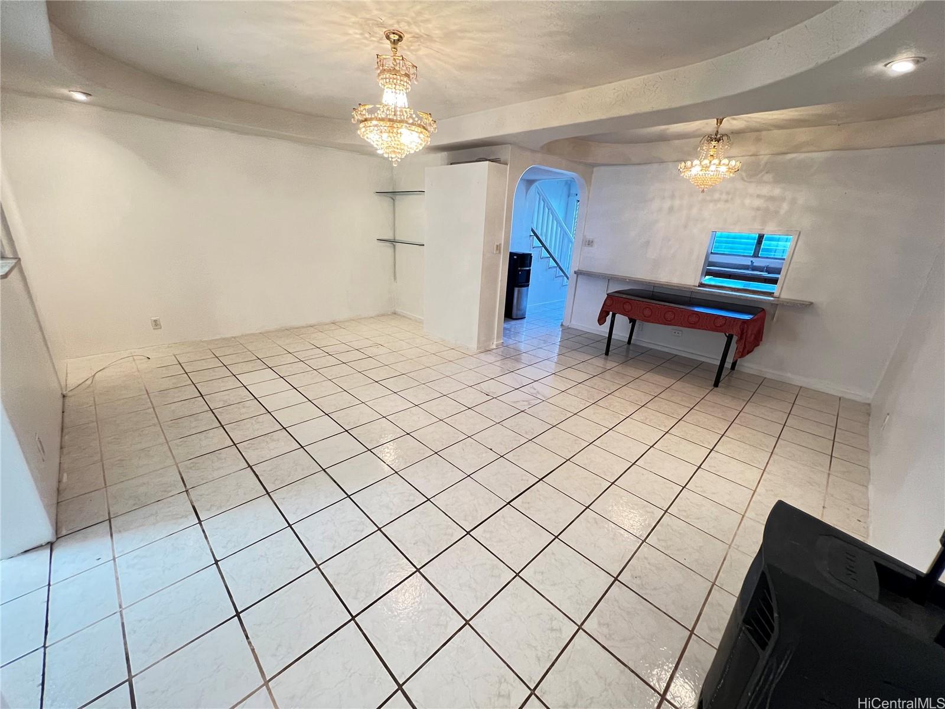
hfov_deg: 106.2
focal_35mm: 13
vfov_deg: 89.9
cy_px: 354
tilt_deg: -19.8
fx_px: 355
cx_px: 472
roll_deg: -2.8
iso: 400
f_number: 1.8
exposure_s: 1/60
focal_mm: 1.57
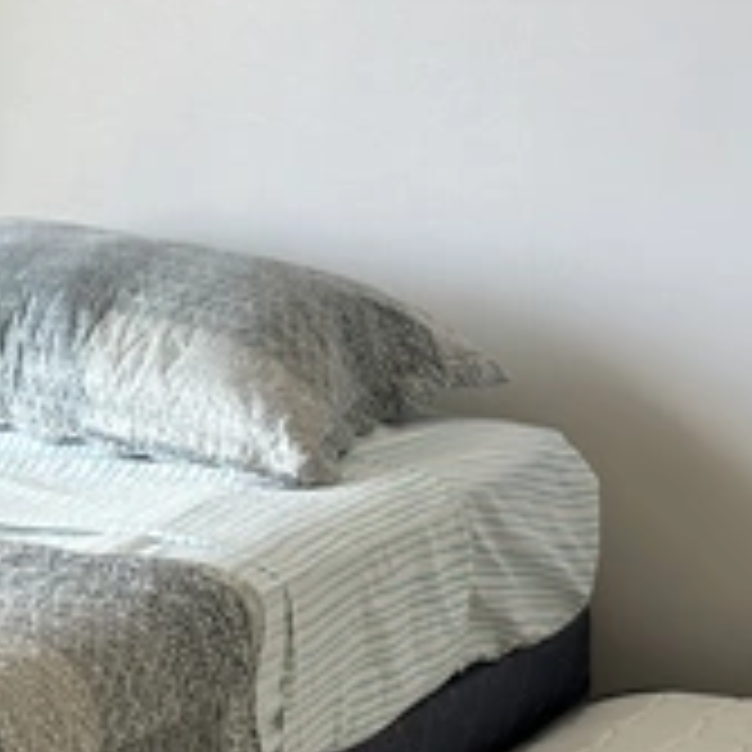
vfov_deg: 15.5
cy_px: 549
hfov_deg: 15.5
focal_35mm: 112
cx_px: 482
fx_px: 2753
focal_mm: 6.86
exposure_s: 1/192
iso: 80
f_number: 1.78
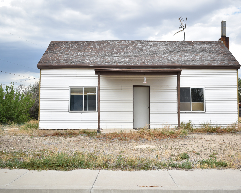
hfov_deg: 44.7
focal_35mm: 41
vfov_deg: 36.5
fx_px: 292
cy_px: 96
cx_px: 132
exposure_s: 1/320
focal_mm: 24
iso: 100
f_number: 5
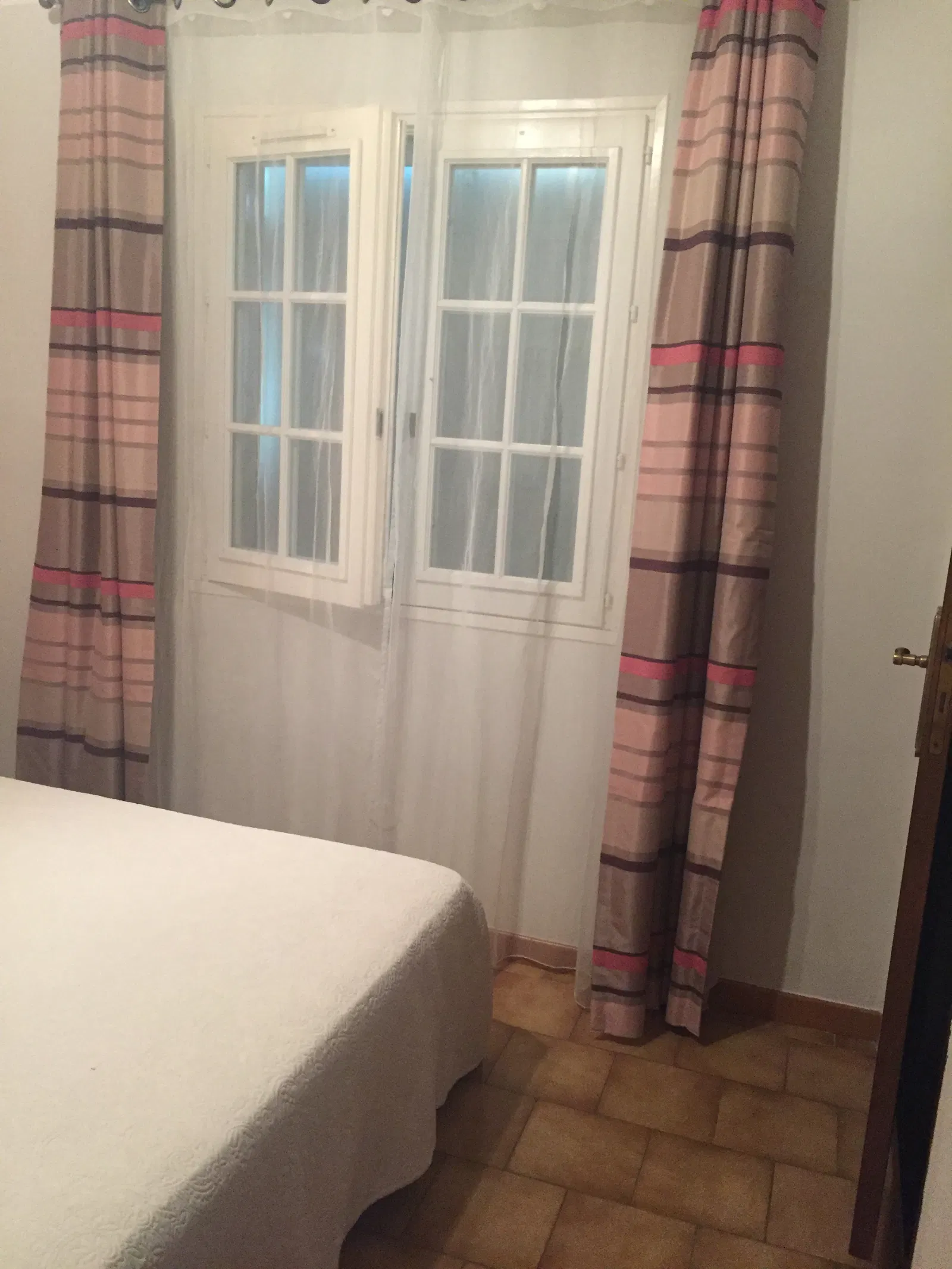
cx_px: 476
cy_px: 634
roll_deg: -4.2
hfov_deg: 48.2
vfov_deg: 61.7
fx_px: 1063
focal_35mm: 29
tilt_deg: -10.8
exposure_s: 1/17
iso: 250
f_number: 2.2
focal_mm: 4.15
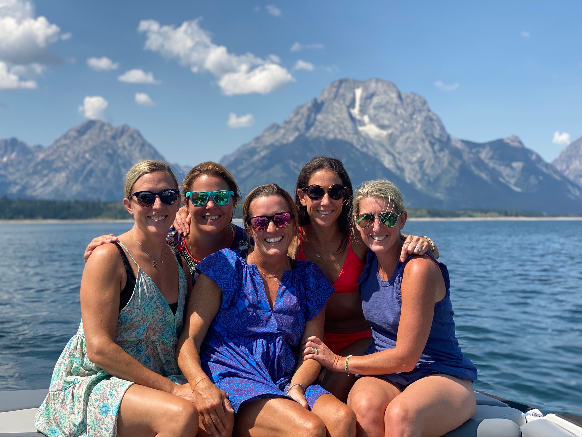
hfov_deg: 36.8
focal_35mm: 52
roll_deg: +0.8
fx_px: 874
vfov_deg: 28.0
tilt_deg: +1.6
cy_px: 218
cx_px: 291
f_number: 2
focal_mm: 6
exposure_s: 1/978
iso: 20
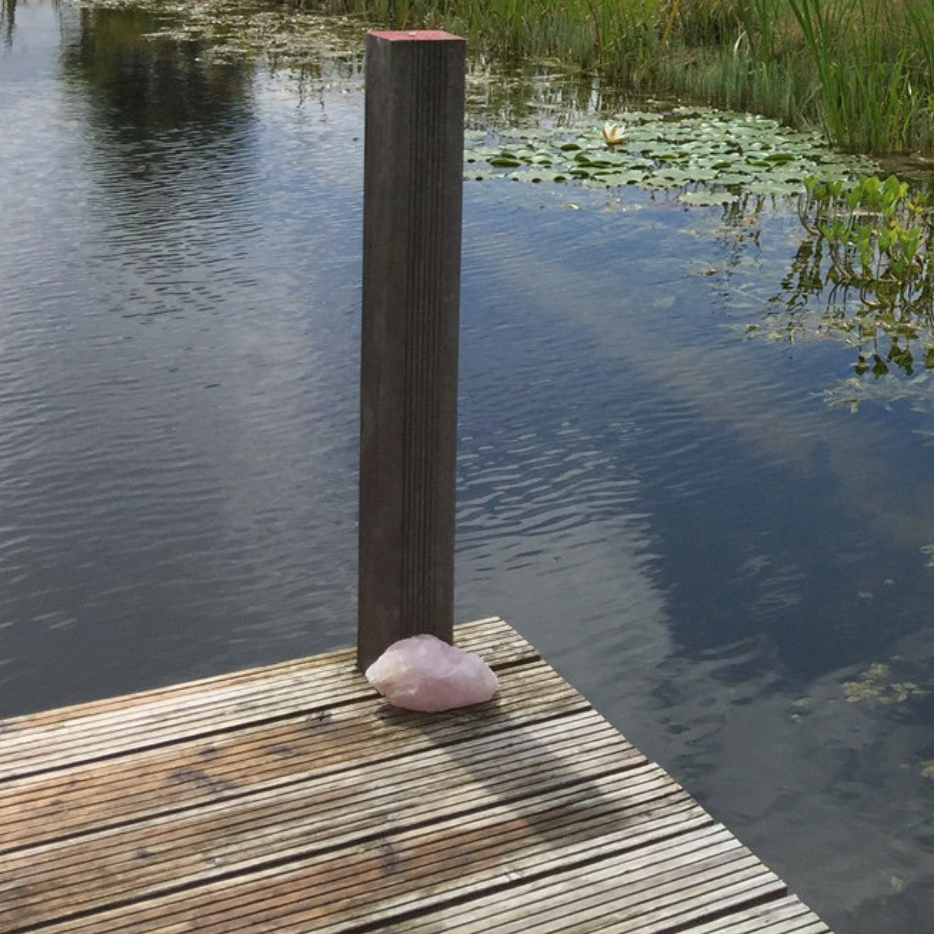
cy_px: 64
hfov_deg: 24.5
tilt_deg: -5.6
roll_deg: -2.8
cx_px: 1107
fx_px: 1954
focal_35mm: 64
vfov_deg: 25.9
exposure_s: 1/3968
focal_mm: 4.15
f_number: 2.2
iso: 32
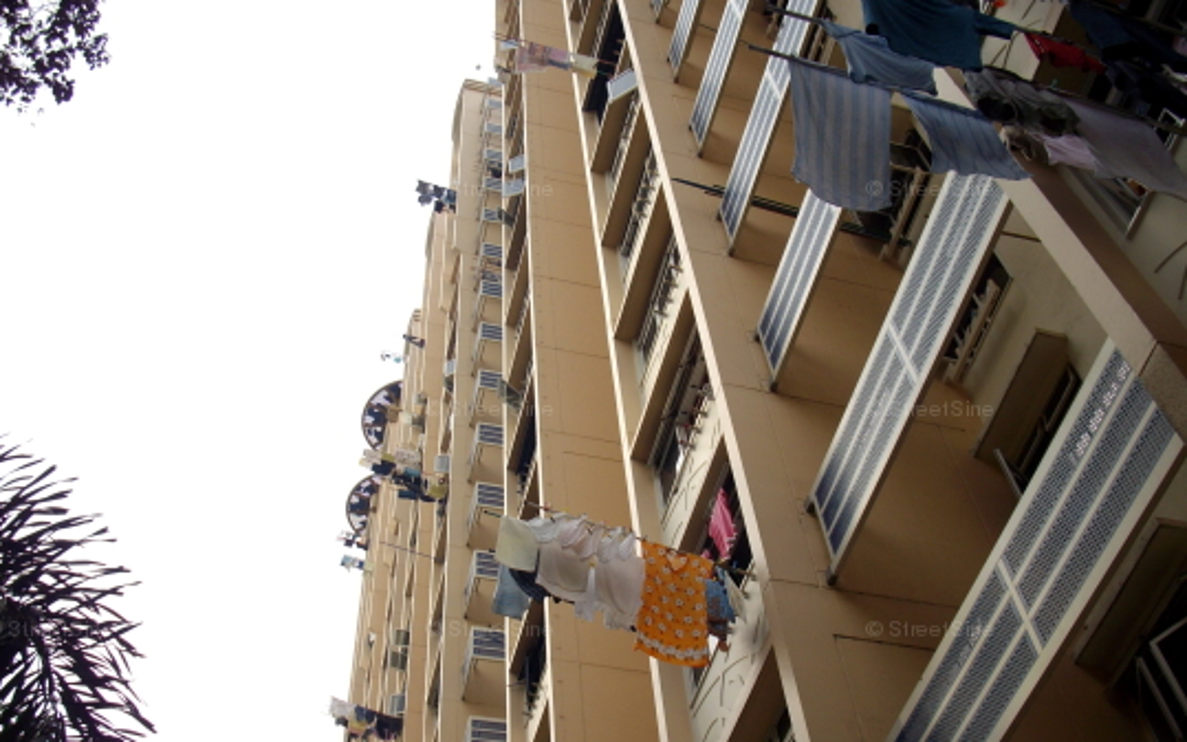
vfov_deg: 32.0
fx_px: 1294
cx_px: 590
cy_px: 412
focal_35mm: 40
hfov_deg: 49.3
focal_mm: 6.2
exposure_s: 1/100
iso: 80
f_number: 5.6
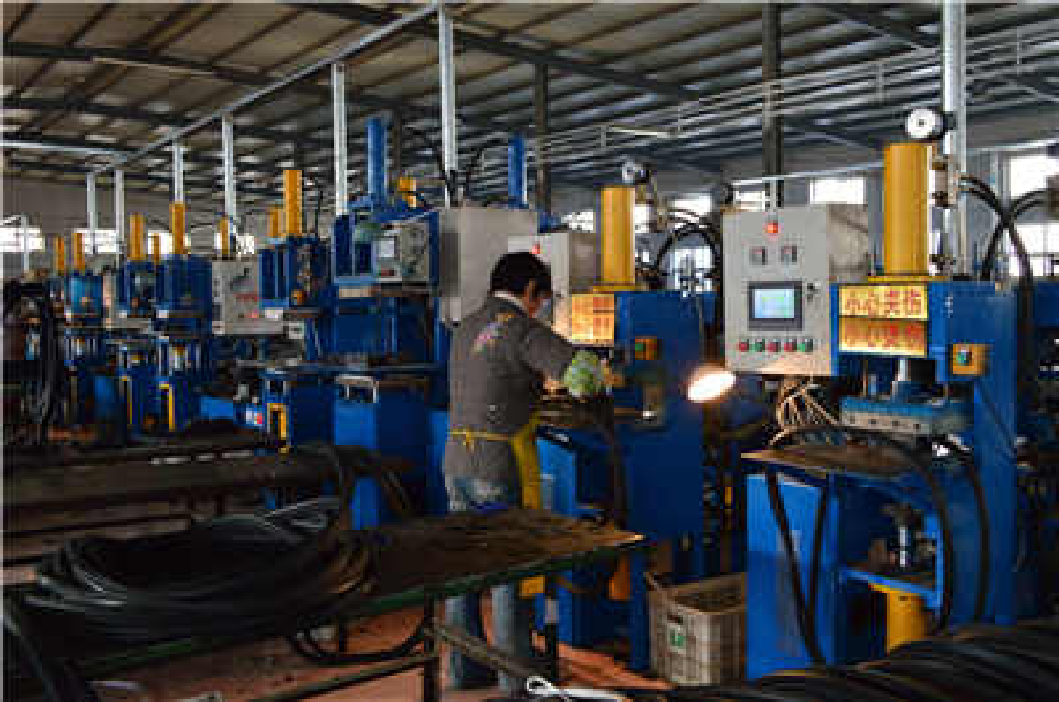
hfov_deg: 57.3
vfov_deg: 39.8
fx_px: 969
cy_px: 351
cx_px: 530
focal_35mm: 33
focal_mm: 22
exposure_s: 1/25
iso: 400
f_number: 6.3
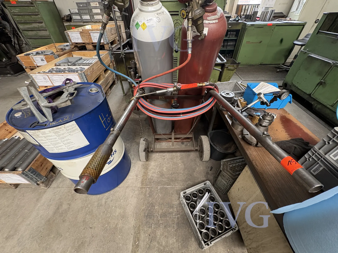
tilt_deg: -42.1
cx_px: 169
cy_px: 126
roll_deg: +3.3
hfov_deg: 102.1
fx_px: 137
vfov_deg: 85.7
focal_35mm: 14
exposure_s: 1/72
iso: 250
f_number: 2.2
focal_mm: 2.22
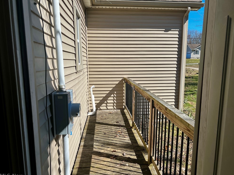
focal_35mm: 27
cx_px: 120
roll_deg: +0.3
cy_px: 89
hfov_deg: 65.3
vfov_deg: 51.4
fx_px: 183
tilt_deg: -10.2
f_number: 1.5
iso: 50
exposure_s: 1/3704
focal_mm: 5.7
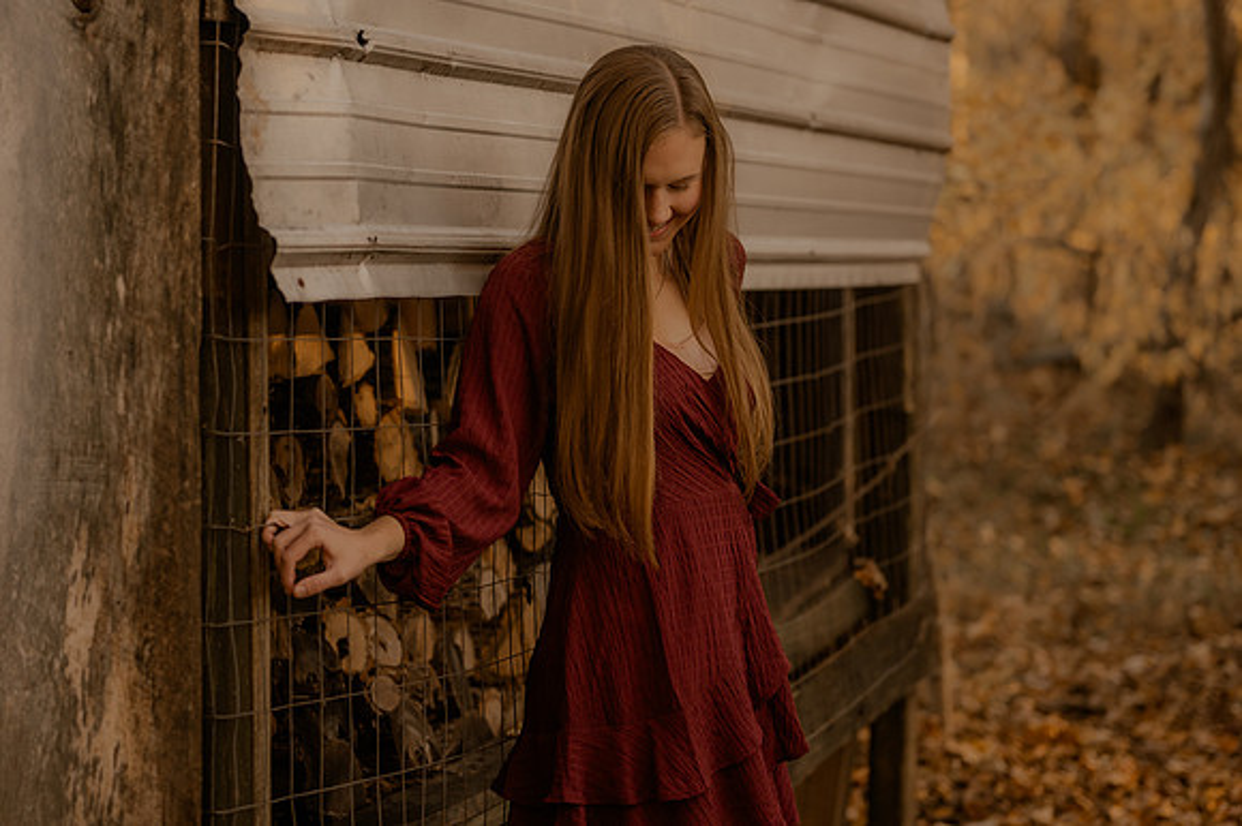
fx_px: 2586
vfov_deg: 18.2
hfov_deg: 27.0
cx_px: 621
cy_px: 413
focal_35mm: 75
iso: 250
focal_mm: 50
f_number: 1.8
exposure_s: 1/320
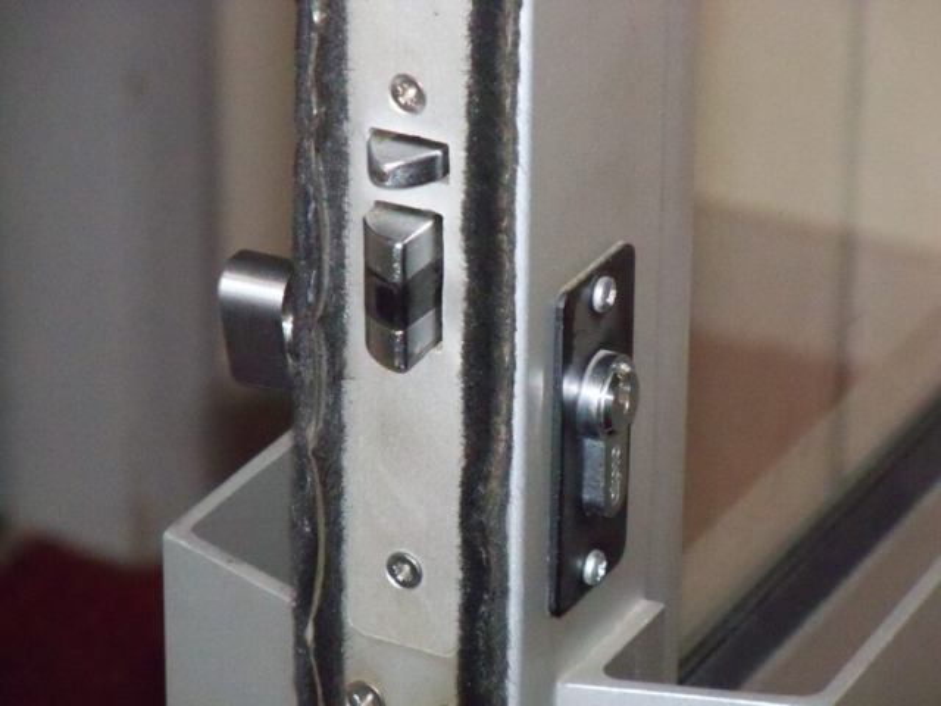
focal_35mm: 173
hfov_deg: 11.4
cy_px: 353
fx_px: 4703
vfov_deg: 8.6
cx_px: 470
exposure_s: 1/500
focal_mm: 30.5
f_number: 4.3
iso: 1600
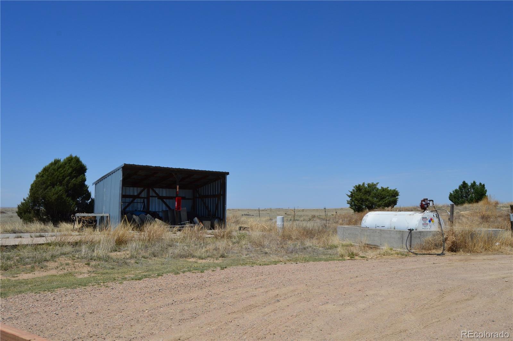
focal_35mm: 33
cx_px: 256
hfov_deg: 57.3
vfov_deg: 39.9
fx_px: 470
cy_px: 170
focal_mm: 22
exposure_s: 1/500
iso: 220
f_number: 11
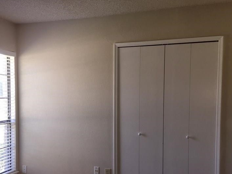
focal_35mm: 42
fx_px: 281
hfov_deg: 44.6
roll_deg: -1.5
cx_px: 95
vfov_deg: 34.0
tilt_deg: -2.8
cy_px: 116
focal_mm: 4.15
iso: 50
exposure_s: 1/60
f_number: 2.2
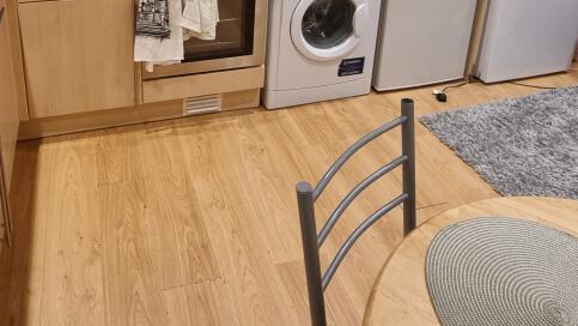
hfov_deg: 63.0
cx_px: 201
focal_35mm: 30
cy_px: -59
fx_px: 460
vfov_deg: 32.6
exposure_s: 1/50
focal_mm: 2.2
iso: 250
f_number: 2.2
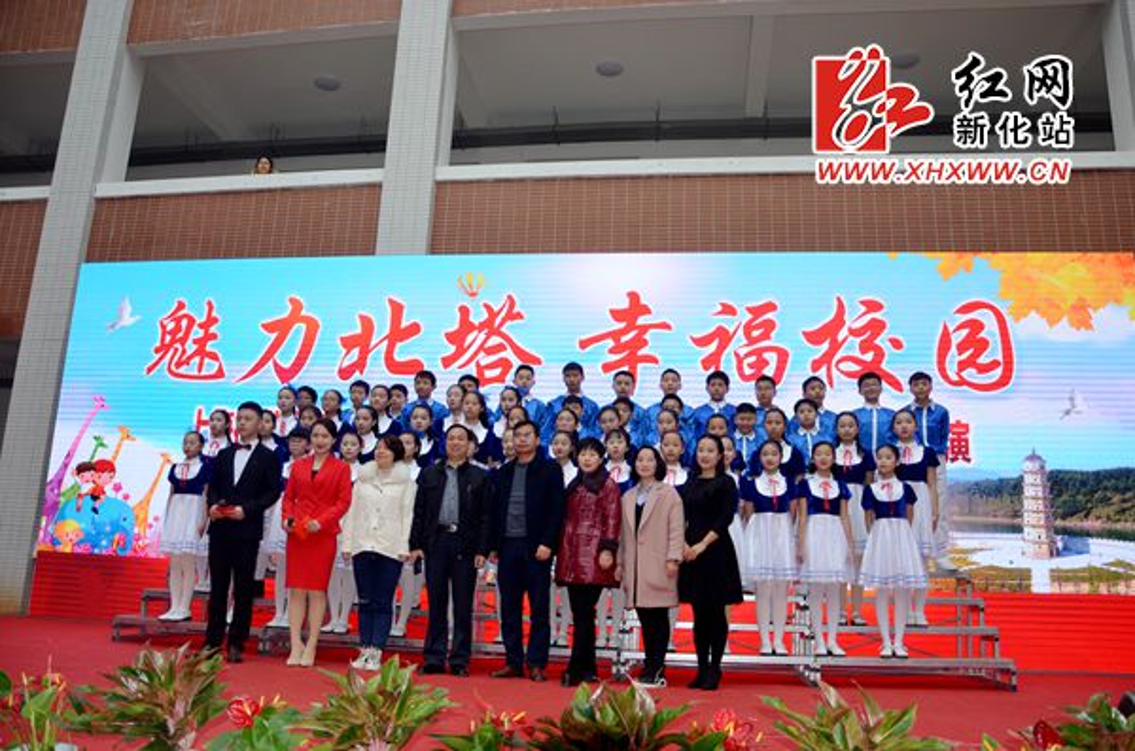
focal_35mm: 27
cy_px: 376
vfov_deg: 47.7
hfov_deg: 67.5
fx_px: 849
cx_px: 568
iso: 220
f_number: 3.5
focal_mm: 18
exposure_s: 1/125
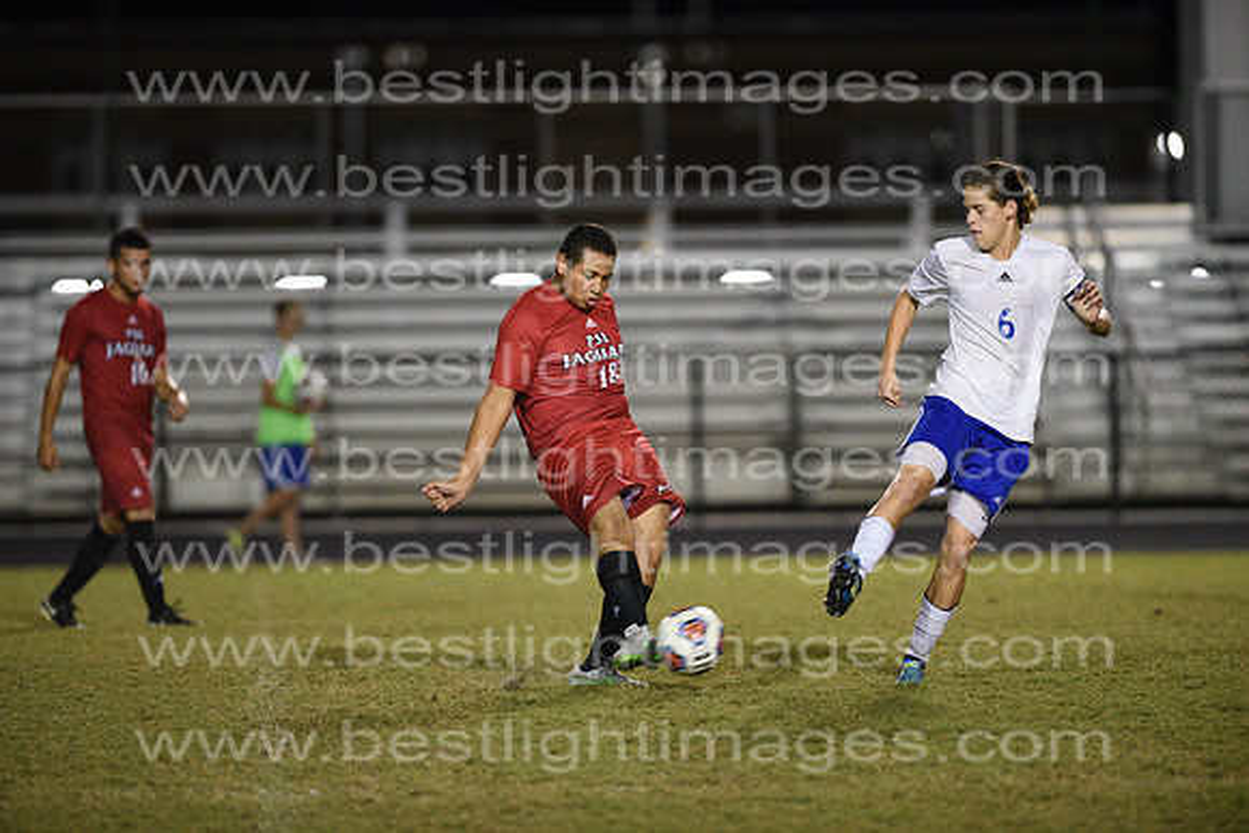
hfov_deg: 6.9
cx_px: 624
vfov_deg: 4.6
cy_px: 416
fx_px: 10410
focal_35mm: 300
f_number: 3.2
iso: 8000
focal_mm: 300
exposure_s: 1/800
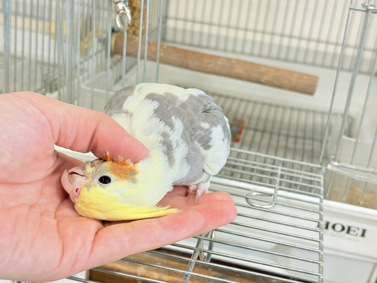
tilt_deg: -24.0
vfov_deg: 28.0
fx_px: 566
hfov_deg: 36.8
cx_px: 188
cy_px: 142
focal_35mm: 52
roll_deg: -7.2
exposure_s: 1/50
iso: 64
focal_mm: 5.96
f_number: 1.6
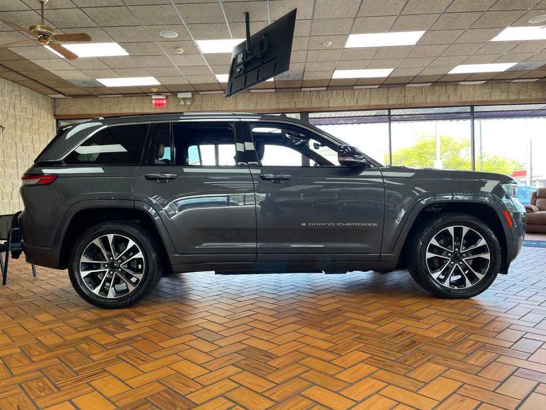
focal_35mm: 26
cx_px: 273
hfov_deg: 67.3
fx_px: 410
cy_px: 205
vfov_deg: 53.1
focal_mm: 4.2
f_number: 1.6
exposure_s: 1/120
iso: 50
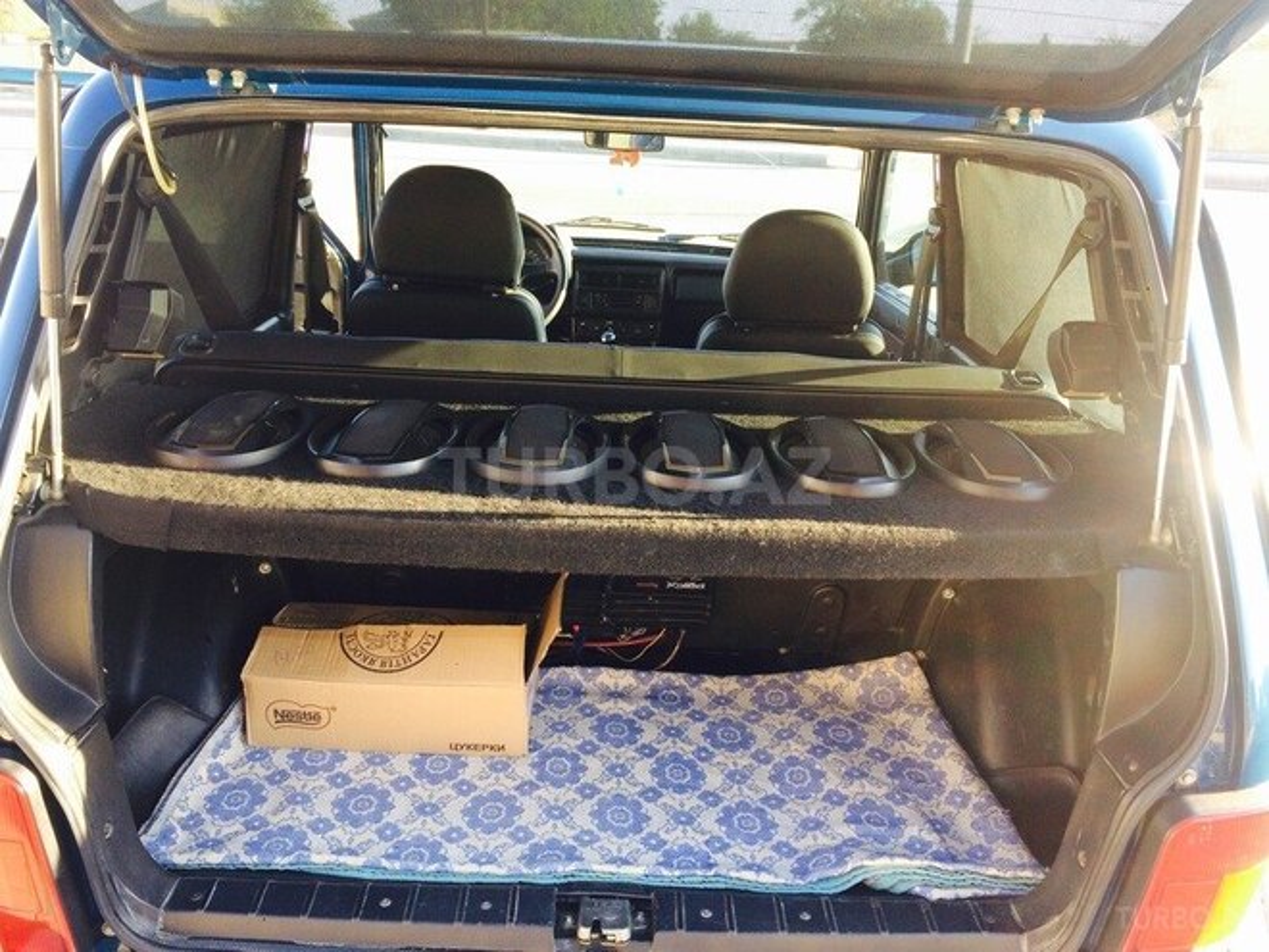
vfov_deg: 48.2
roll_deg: -3.7
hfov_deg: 61.7
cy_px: 476
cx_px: 634
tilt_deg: -20.8
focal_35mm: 29
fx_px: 1063
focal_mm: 4.15
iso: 40
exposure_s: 1/100
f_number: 2.2
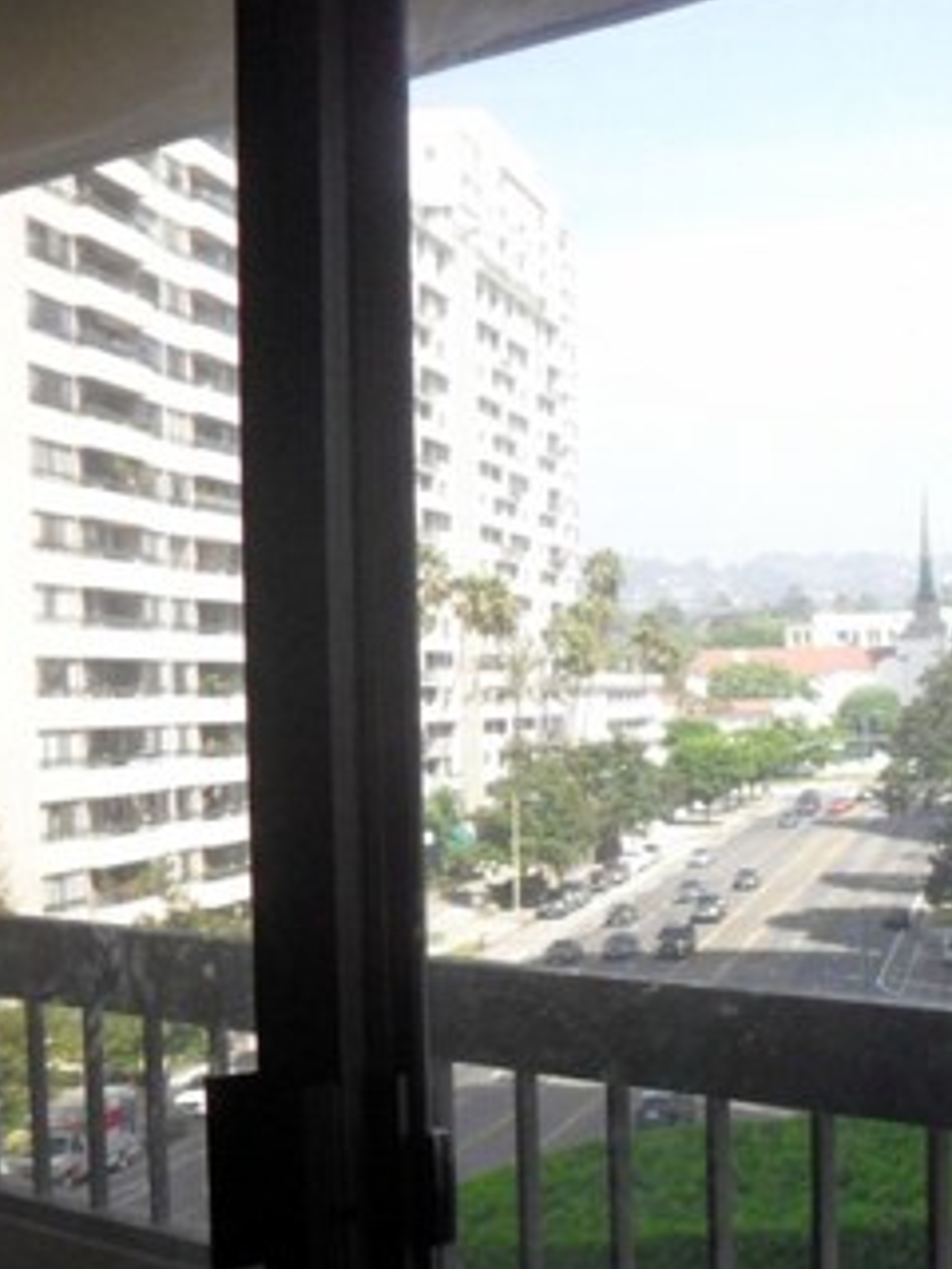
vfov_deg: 27.6
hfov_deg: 20.5
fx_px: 2567
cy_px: 865
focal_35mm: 70
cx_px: 896
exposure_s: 1/125
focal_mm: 6.2
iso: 100
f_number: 2.8
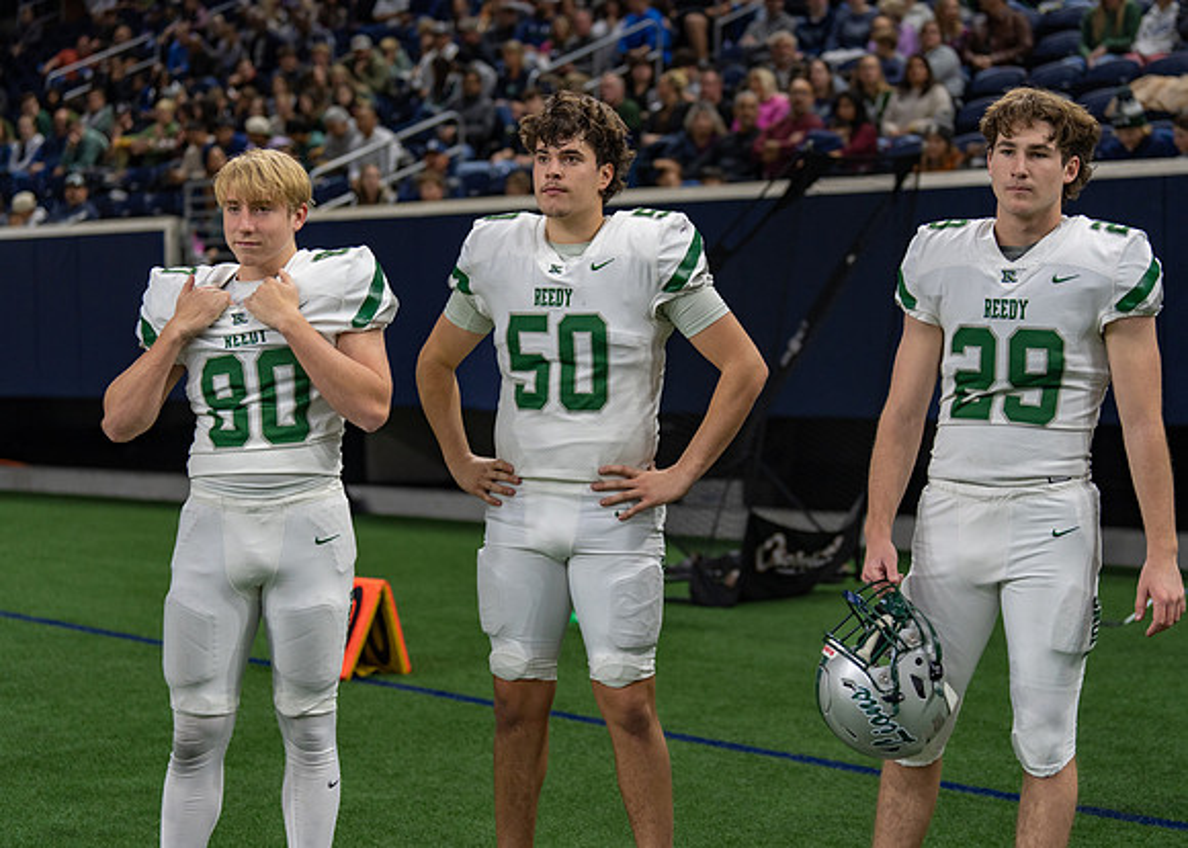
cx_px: 594
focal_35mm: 73
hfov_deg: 27.0
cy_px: 424
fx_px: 2474
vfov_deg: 19.4
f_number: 2.8
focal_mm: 70
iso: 800
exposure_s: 1/320
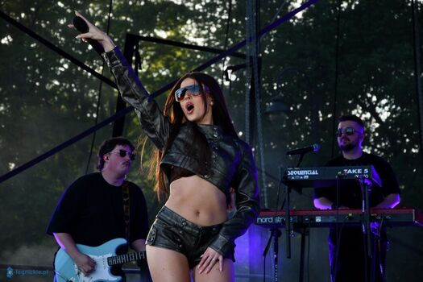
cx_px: 212
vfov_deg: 10.2
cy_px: 141
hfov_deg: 15.2
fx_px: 1586
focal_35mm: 135
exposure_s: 1/250
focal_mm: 90
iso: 320
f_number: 5.6
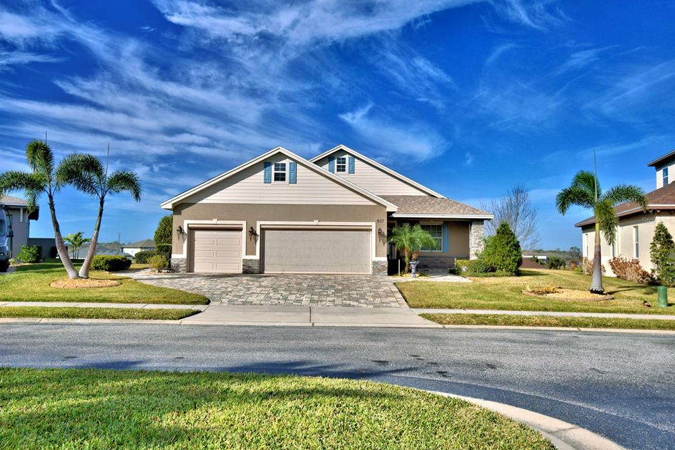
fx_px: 581
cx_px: 332
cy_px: 220
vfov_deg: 42.3
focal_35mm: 31
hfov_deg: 60.3
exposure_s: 1/1600
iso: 100
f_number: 5.6
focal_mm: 20
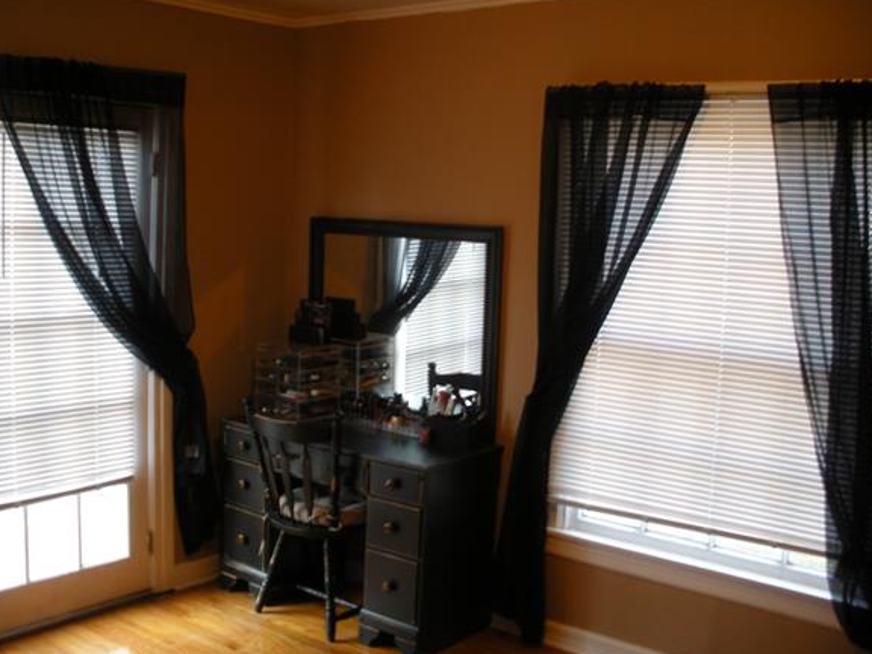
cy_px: 309
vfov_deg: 35.9
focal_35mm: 40
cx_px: 406
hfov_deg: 46.8
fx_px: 1008
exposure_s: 1/8
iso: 80
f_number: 3.5
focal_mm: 6.3
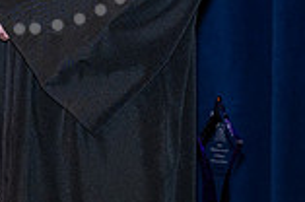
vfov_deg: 2.3
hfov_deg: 3.5
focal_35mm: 595
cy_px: -205
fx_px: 5031
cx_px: 43
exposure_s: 1/200
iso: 1000
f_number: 5.6
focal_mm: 120
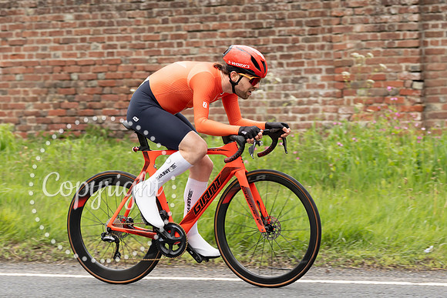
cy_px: 82
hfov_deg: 12.6
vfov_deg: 8.4
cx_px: 209
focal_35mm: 163
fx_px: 2023
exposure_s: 1/1000
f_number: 3.5
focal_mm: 100
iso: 400
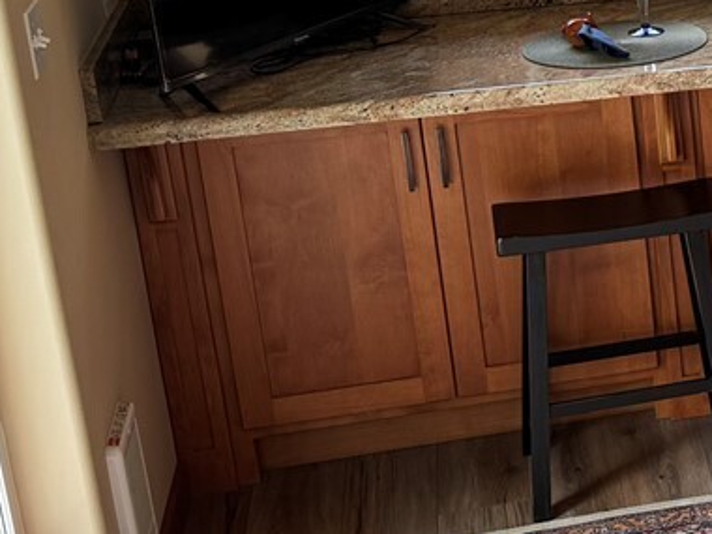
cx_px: 1407
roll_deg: -1.1
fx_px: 2077
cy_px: 88
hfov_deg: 15.6
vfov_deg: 14.5
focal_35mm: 101
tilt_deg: -18.0
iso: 80
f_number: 1.78
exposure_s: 1/121
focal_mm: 6.76
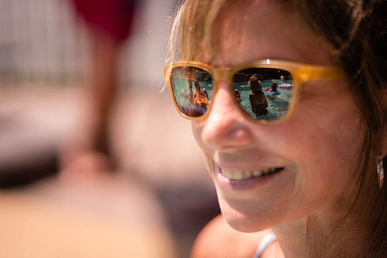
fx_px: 914
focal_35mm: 85
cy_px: 129
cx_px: 194
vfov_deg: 16.1
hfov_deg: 23.9
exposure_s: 1/6400
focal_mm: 85
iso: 200
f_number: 1.8
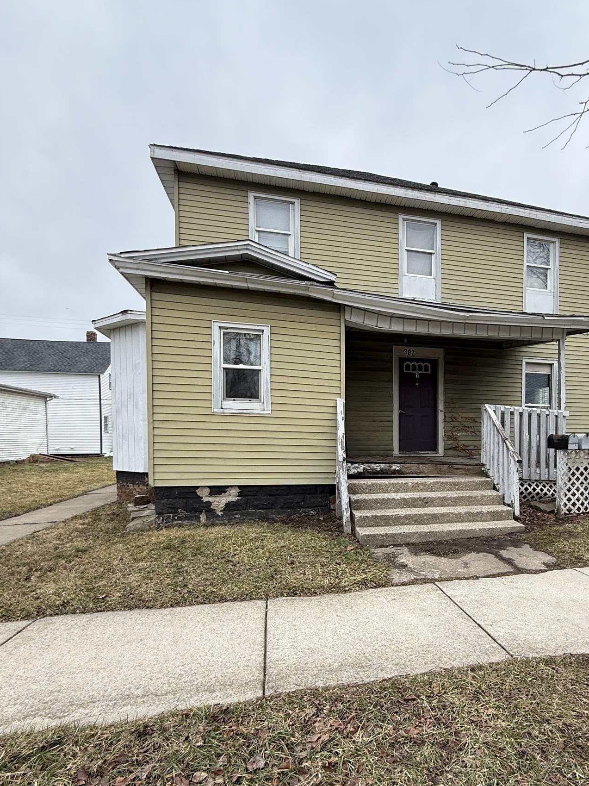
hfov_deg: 66.7
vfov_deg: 83.9
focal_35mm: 19
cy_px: 461
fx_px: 431
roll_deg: +0.4
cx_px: 395
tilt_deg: -2.3
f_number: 2.2
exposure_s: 1/154
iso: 50
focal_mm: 2.22
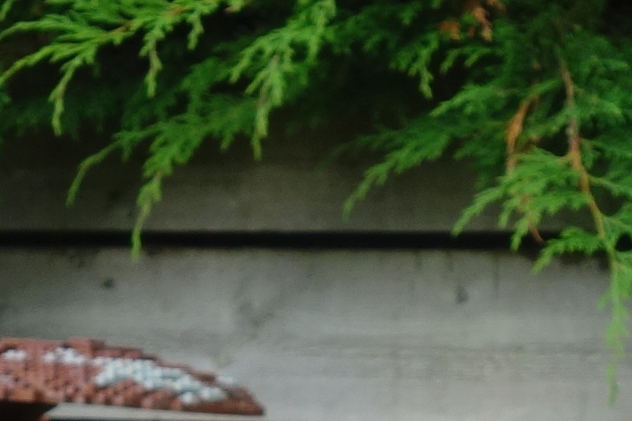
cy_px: 896
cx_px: 286
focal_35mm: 230
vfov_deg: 5.8
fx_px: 4037
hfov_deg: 9.0
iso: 125
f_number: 5
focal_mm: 12.94
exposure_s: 1/250
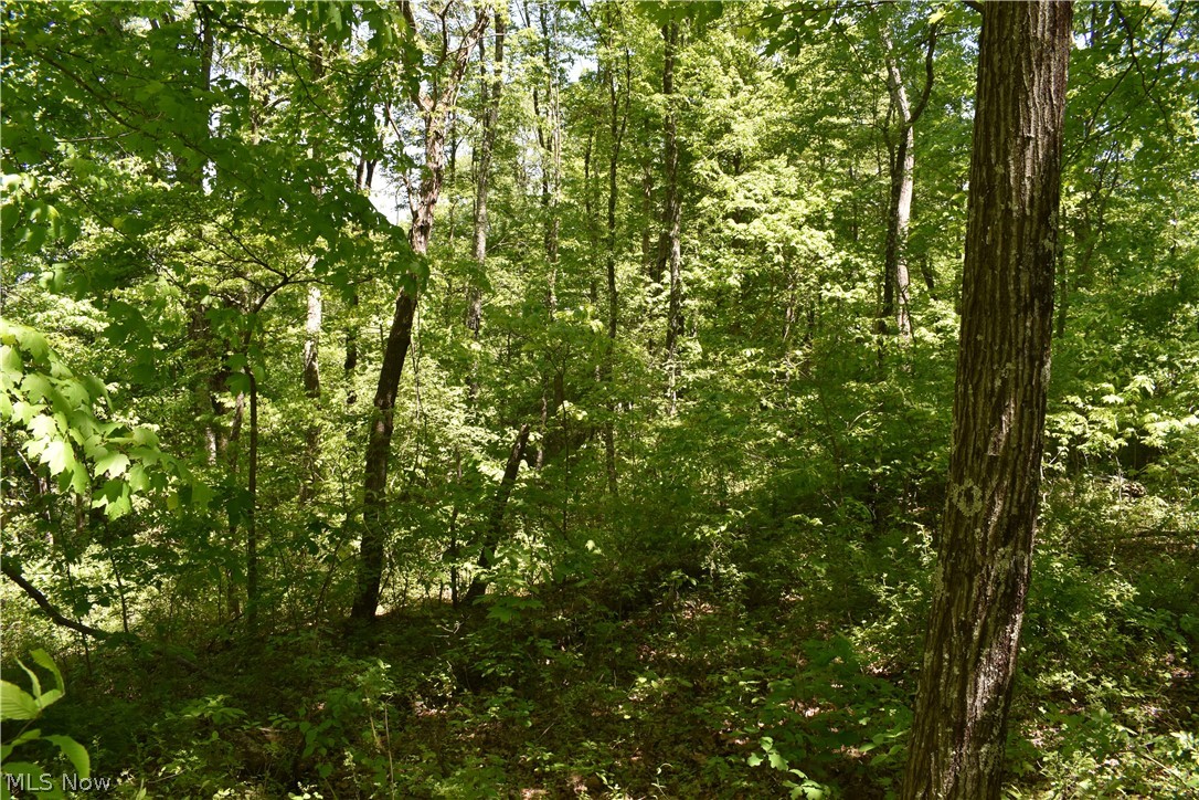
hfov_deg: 67.4
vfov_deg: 47.9
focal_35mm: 27
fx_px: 899
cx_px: 600
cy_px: 400
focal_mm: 18
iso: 400
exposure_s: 1/200
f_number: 7.1
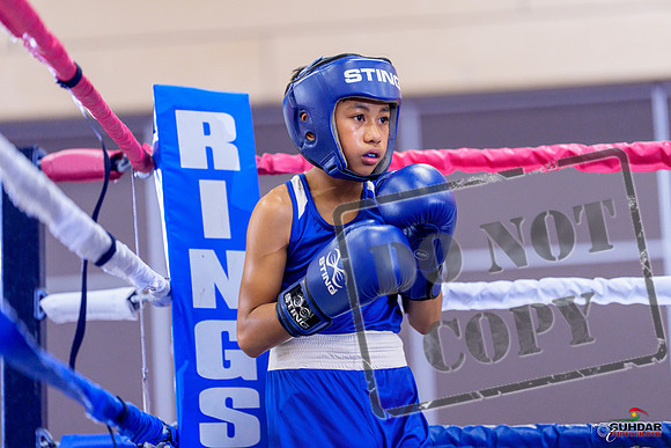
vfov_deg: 9.2
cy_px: 224
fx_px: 2796
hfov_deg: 13.7
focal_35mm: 150
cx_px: 336
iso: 3200
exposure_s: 1/1000
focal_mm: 150
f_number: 2
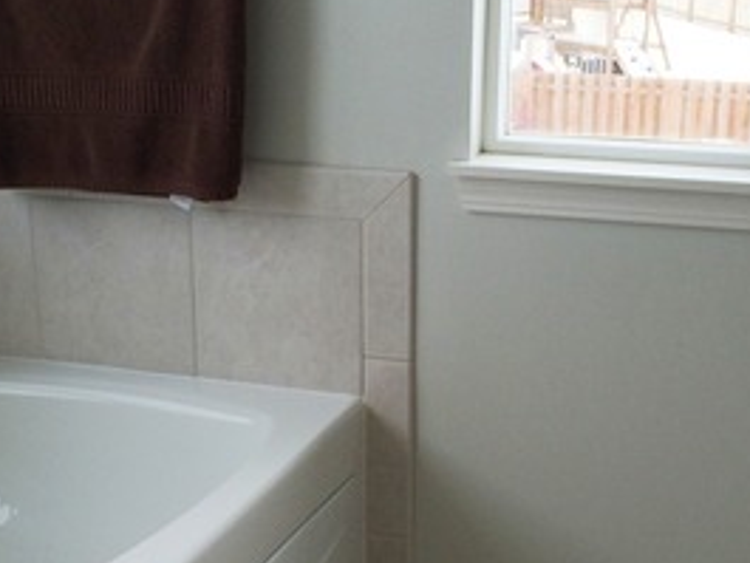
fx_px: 1517
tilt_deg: -18.2
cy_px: 362
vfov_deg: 21.0
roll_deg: +2.5
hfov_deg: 27.7
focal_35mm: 70
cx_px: 317
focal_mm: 4.15
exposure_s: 1/306
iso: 32
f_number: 2.2
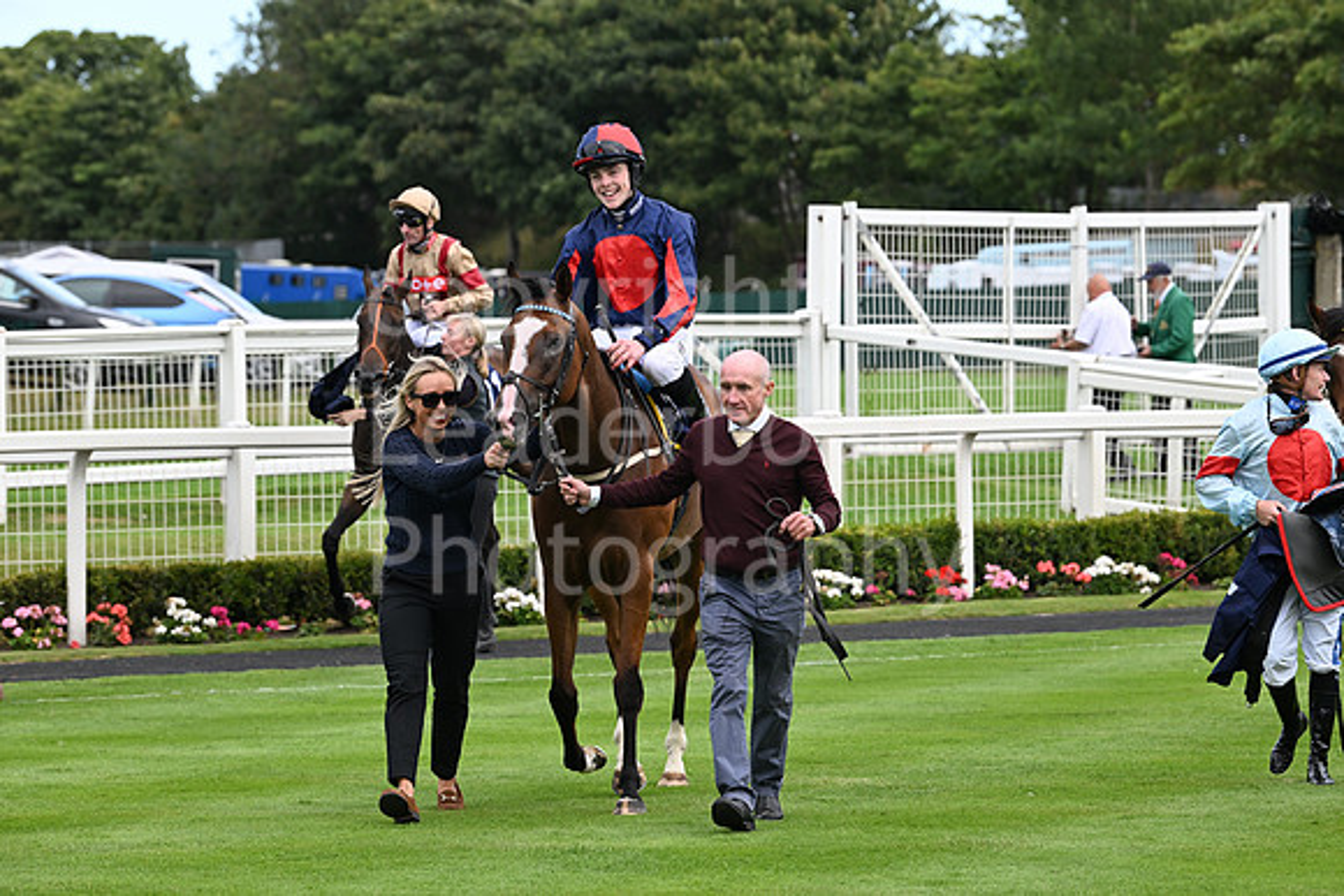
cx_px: 672
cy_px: 448
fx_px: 6348
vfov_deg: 8.1
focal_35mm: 170
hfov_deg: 12.1
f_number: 5.6
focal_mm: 170
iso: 800
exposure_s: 1/1250
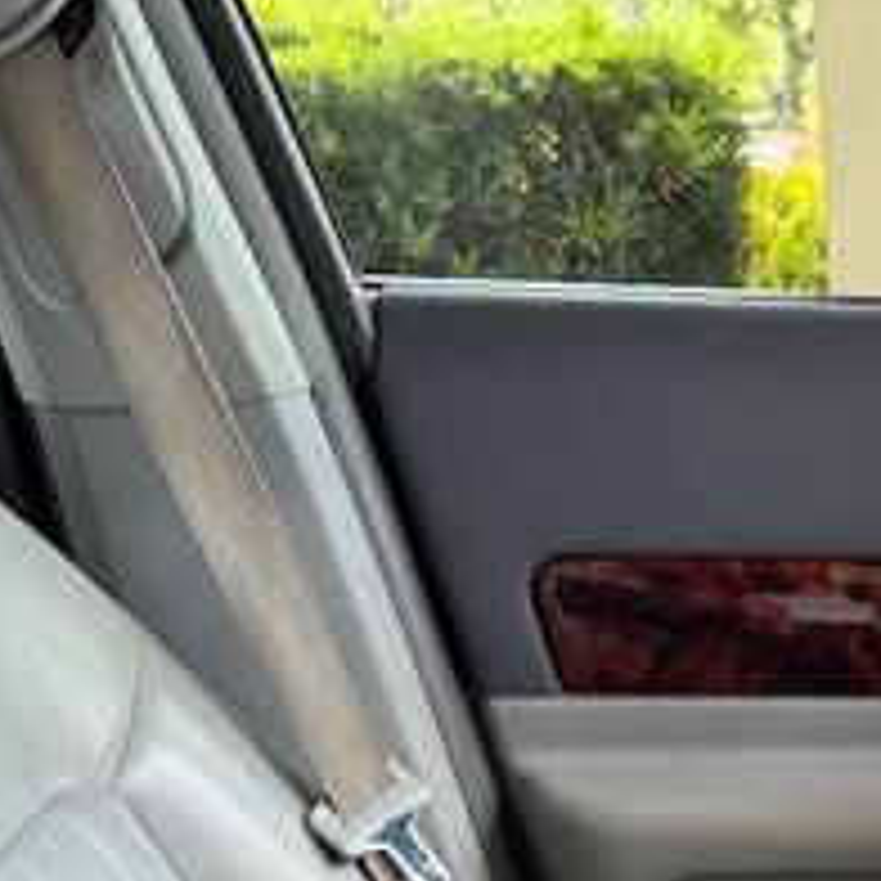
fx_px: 3196
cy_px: 1713
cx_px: 1137
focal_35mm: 111
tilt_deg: -31.3
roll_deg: +1.0
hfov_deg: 15.0
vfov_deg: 13.6
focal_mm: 6.76
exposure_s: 1/121
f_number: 1.78
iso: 80
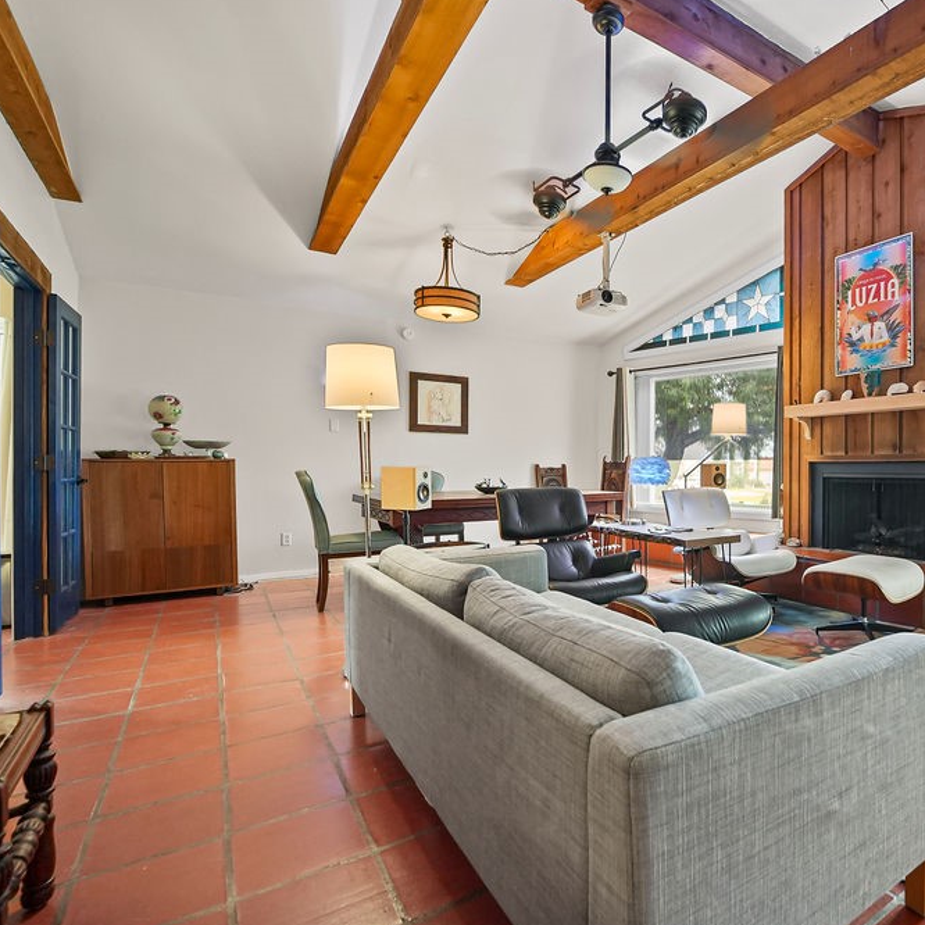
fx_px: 514
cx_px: 639
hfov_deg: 80.3
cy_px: 465
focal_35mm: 17
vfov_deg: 84.0
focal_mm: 9
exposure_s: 1/30
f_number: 3.2
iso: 3200
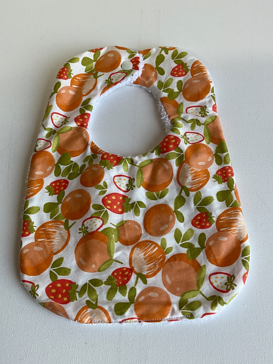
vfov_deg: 56.8
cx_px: 141
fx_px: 336
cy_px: 178
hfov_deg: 44.2
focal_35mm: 32
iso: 25
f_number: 1.8
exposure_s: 1/100
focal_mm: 3
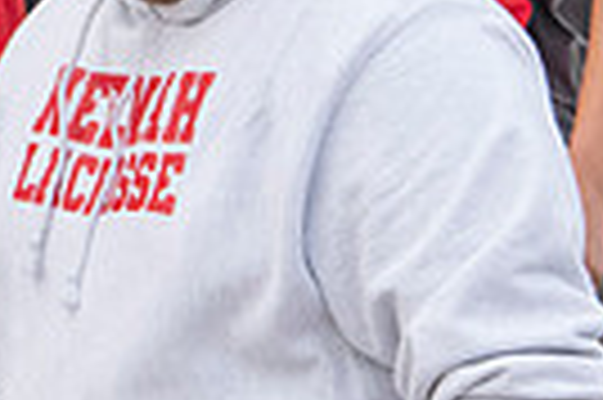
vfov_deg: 2.5
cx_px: -234
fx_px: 9051
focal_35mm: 541
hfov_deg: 3.8
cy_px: -196
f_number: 11
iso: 3200
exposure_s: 1/320
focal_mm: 125
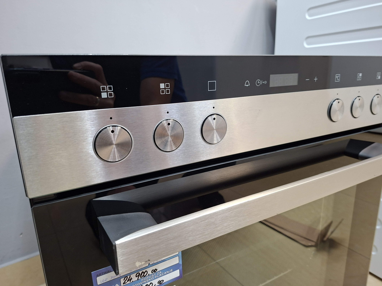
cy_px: 143
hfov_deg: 73.9
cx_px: 191
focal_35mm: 23
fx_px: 254
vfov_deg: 58.9
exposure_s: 1/33
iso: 400
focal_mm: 5.54
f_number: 1.8
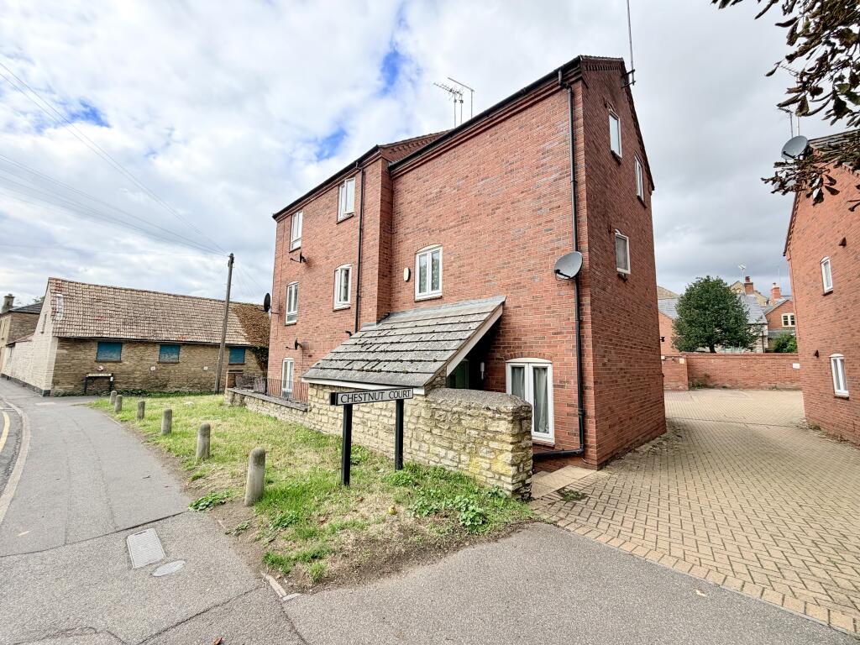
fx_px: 348
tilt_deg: +6.3
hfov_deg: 102.1
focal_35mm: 14
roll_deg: -0.2
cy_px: 322
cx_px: 430
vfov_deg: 85.7
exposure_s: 1/770
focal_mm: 2.22
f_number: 2.2
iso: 25
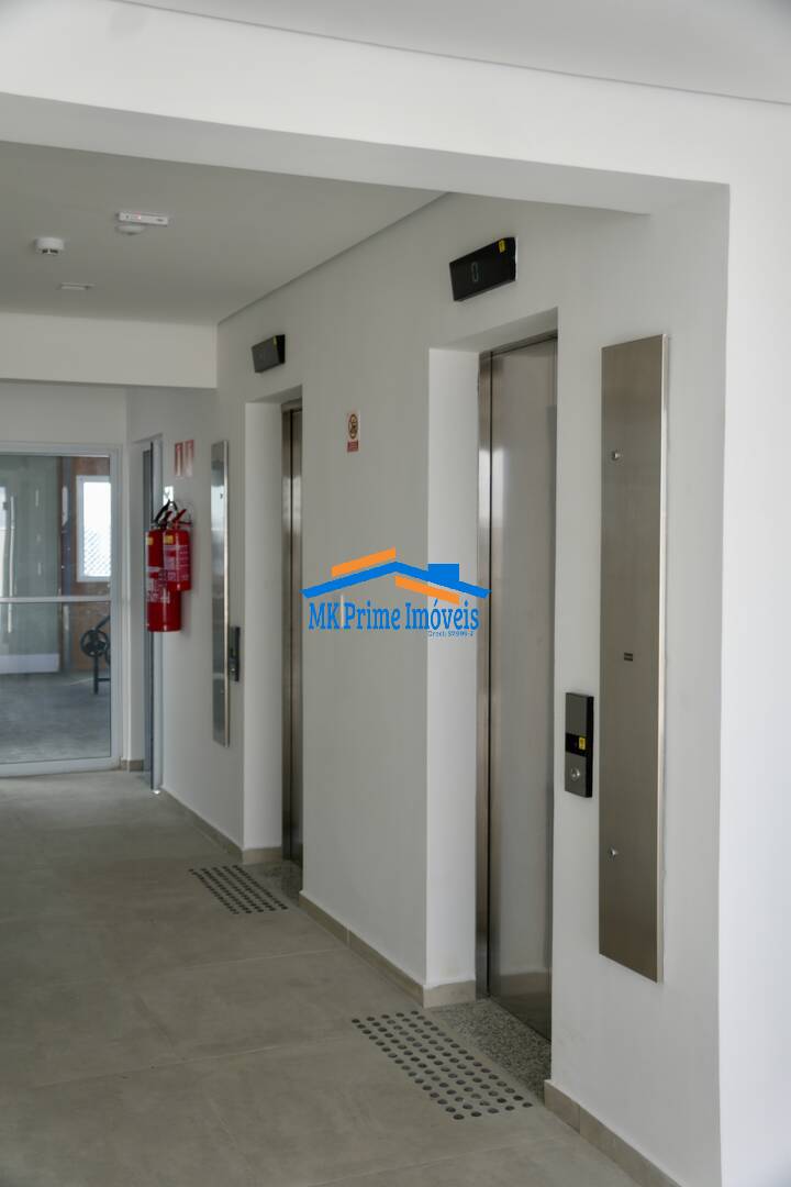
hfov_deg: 34.0
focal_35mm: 39
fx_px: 1295
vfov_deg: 49.2
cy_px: 594
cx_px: 396
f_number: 4
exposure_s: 1/160
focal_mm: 26.2
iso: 160
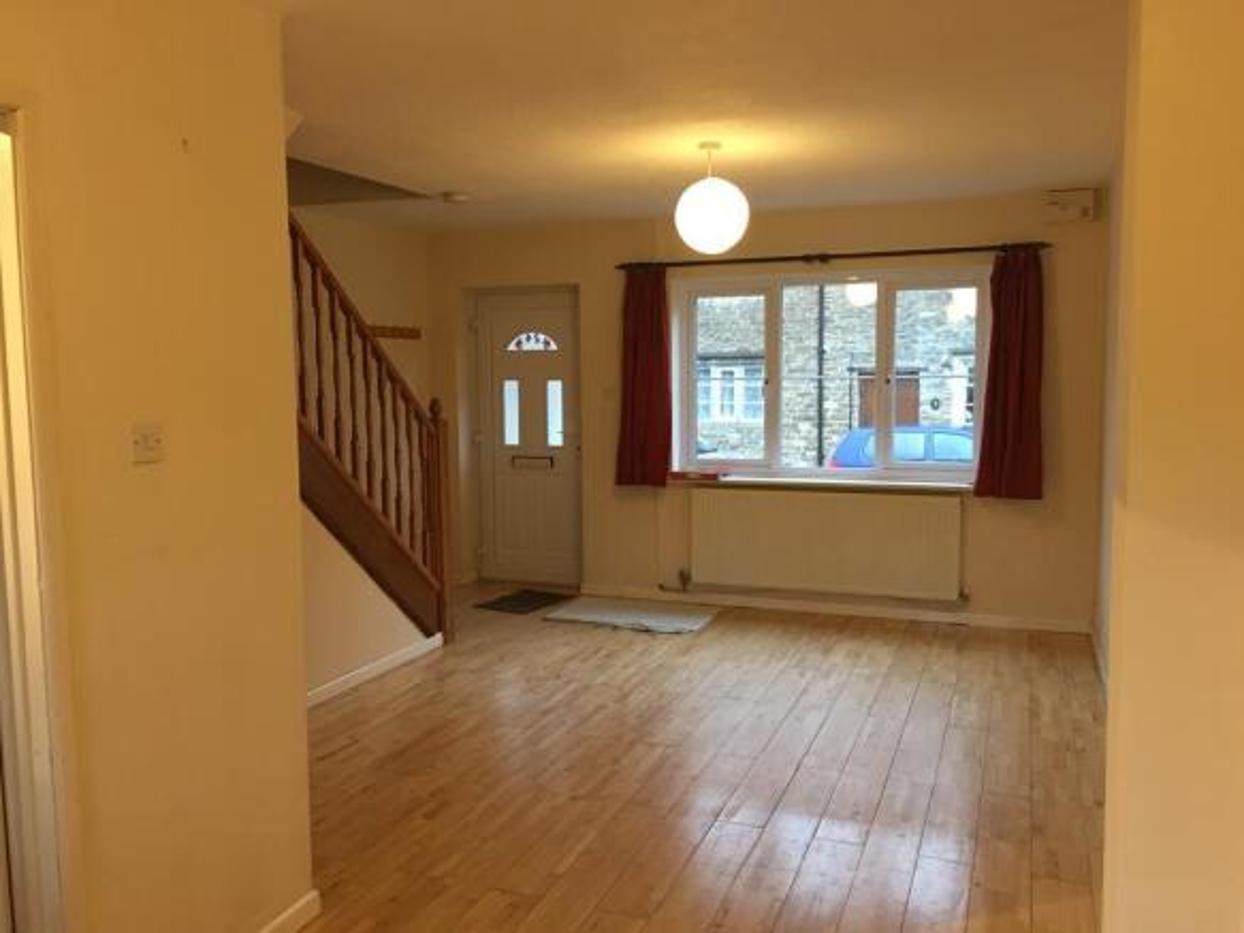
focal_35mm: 29
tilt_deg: -5.7
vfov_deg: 48.2
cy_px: 466
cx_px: 622
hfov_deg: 61.7
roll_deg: -0.1
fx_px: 1042
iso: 160
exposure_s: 1/33
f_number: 2.2
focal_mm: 4.15
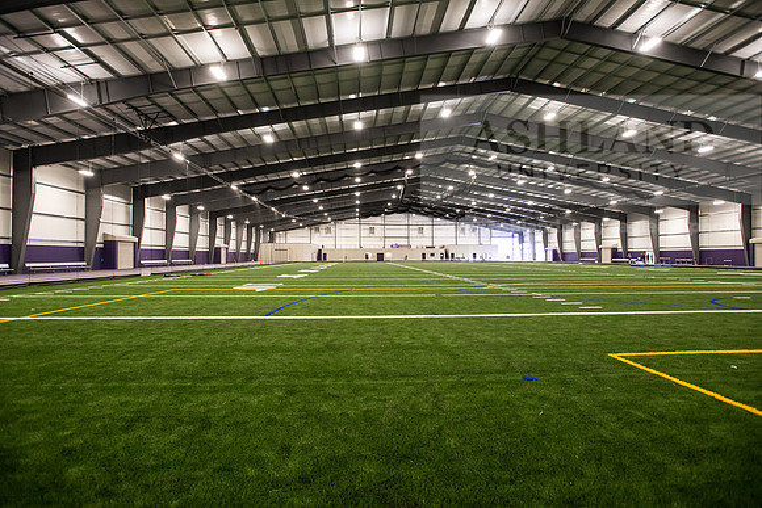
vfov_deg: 64.6
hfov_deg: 86.9
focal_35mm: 19
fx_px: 402
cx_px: 381
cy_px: 254
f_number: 4
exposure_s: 1/125
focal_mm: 19
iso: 1600
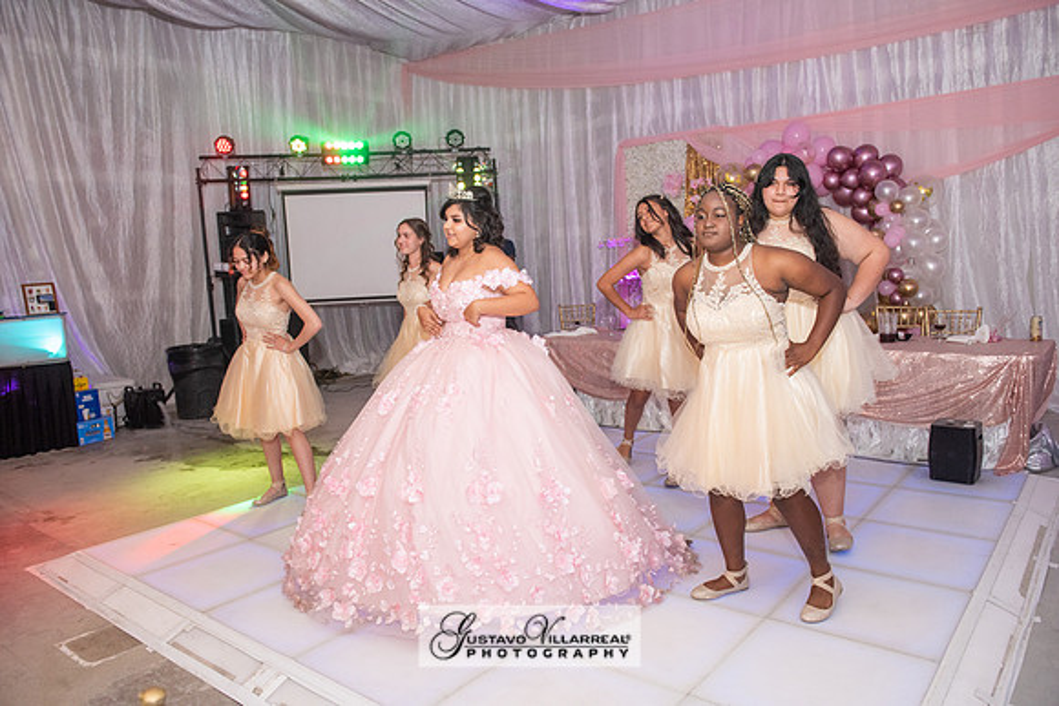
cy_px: 353
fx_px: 794
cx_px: 530
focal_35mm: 27
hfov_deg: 67.4
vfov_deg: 48.0
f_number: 4
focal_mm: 27
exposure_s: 1/160
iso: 1250
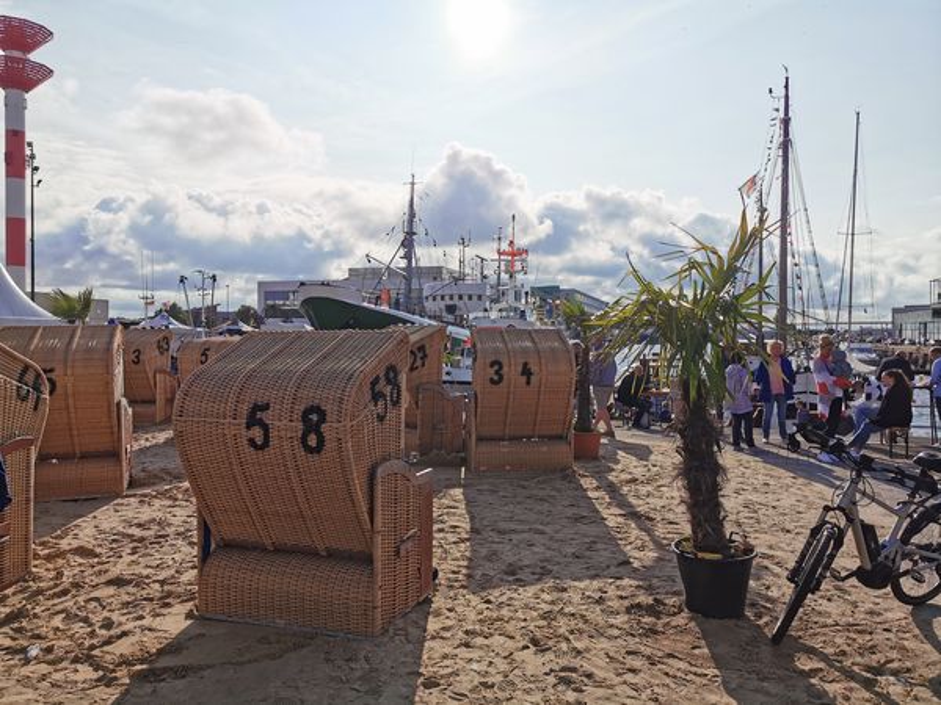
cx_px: 470
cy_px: 352
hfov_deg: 65.3
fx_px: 734
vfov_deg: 51.4
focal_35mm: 27
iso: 50
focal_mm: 5.56
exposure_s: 1/16129
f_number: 1.6
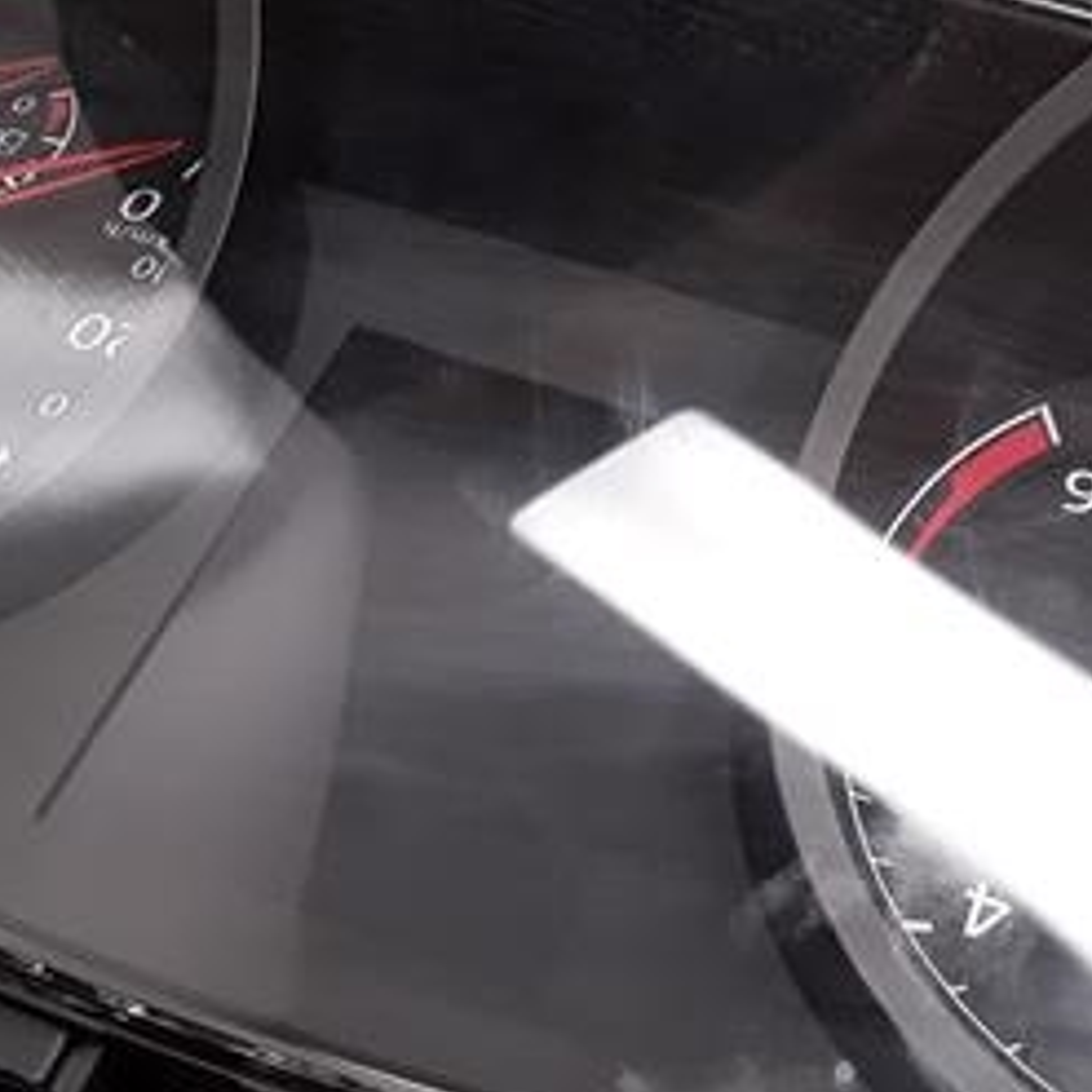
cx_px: 694
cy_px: 420
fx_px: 2284
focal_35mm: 64
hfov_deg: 26.8
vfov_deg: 26.8
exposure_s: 1/100
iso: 80
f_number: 1.9
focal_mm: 2.91
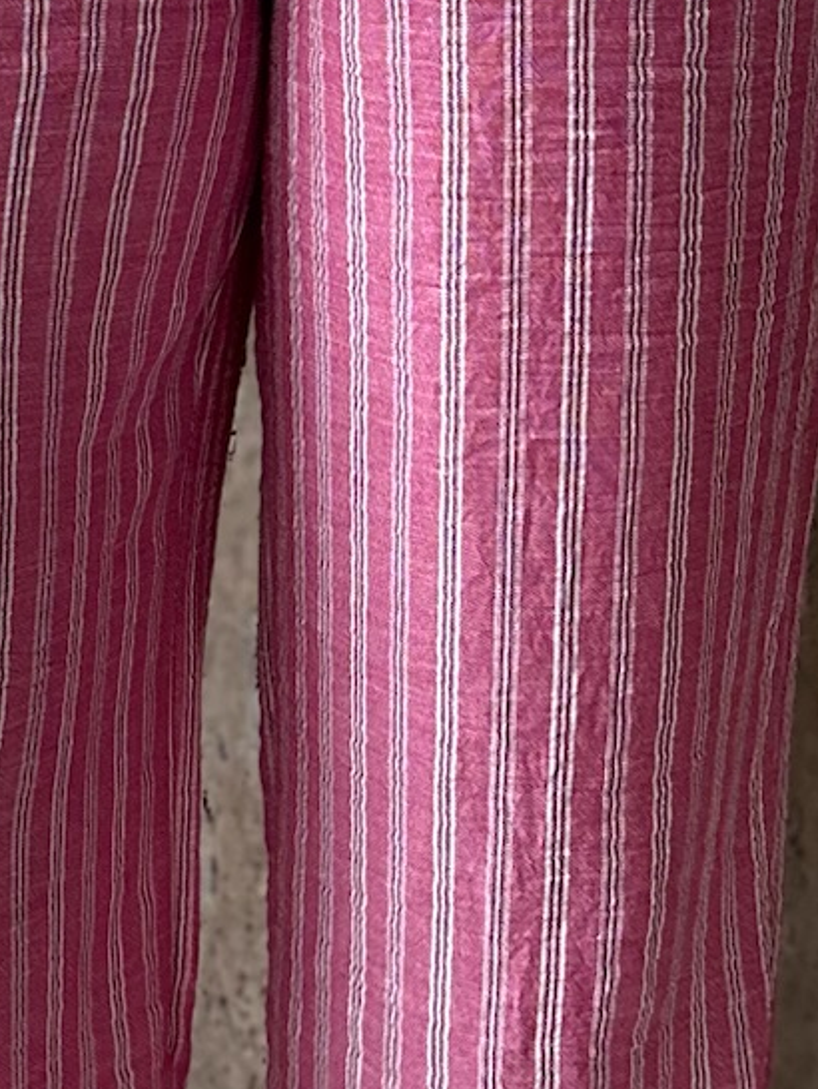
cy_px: 576
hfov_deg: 16.3
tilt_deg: -17.4
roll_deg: +1.0
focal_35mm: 90
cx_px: 162
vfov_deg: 21.8
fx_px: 2833
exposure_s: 1/60
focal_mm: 6.86
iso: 400
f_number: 1.78
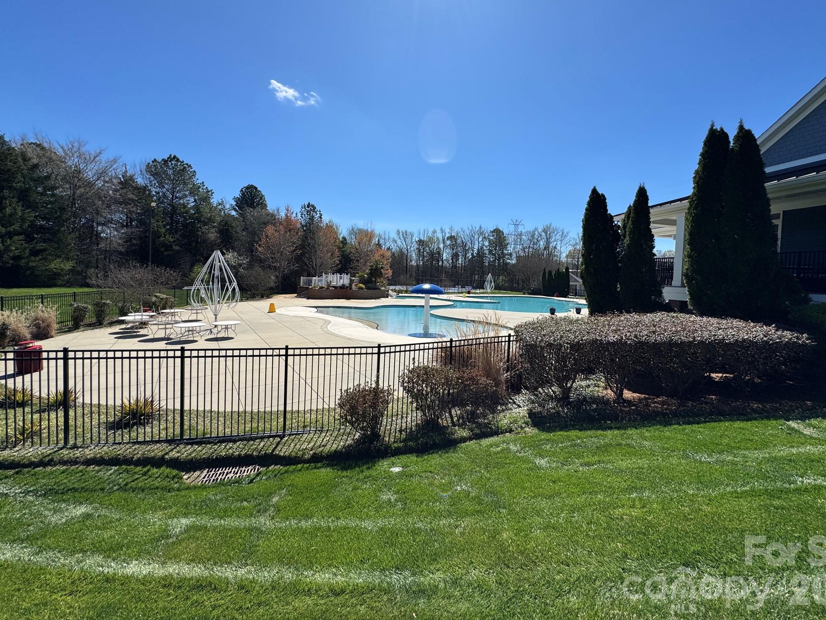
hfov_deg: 98.0
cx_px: 440
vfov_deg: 81.6
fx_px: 358
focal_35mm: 15
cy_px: 288
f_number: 2.2
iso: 50
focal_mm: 2.22
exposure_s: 1/2674
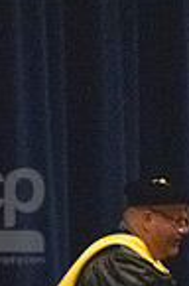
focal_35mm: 569
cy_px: 420
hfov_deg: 2.4
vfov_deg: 3.6
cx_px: 214
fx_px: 4502
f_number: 3.2
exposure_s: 1/400
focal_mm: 122
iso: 10000
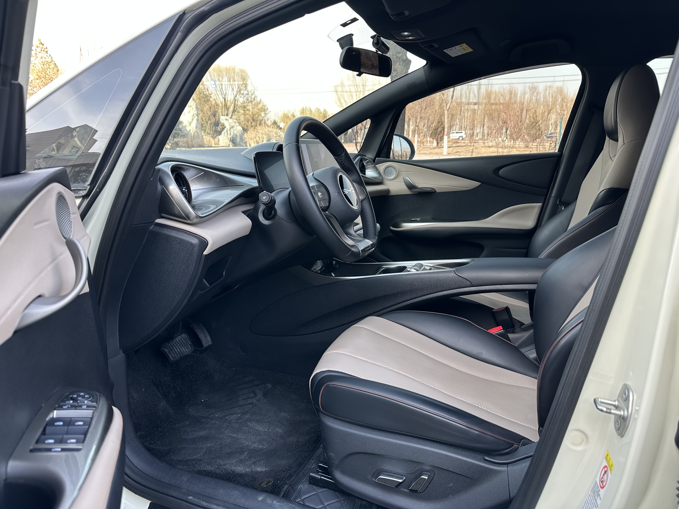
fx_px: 471
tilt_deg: -14.7
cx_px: 340
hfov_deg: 71.6
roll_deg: +1.1
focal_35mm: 24
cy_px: 254
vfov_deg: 56.8
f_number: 1.78
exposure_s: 1/177
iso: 64
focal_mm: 6.86
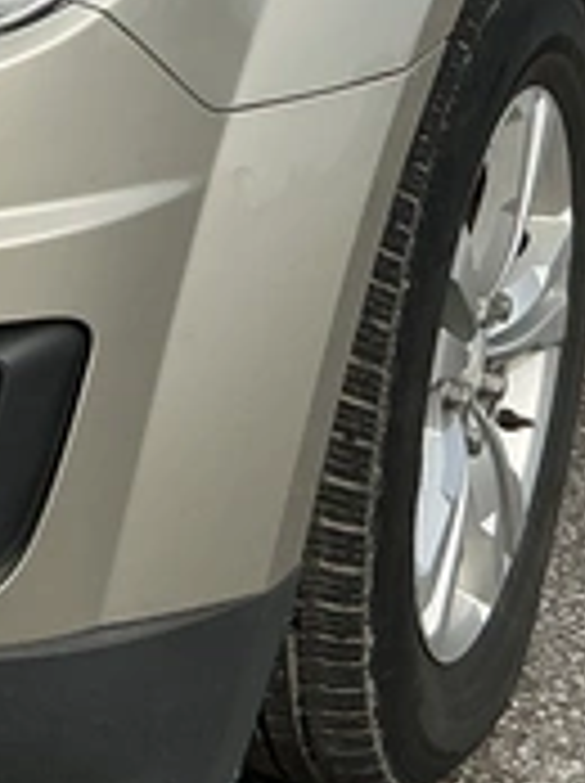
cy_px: -155
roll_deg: -2.3
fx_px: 2733
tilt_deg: -11.3
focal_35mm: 121
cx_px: -292
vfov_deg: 15.7
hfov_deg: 11.7
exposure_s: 1/2141
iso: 25
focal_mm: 3
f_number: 1.8
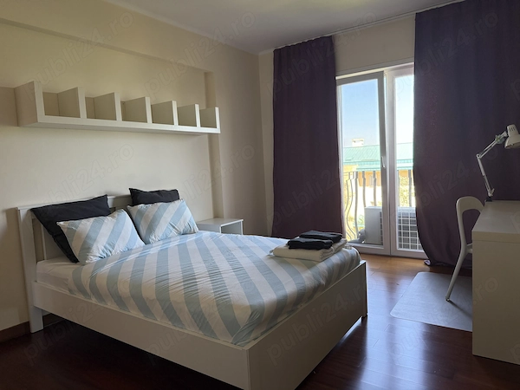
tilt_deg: -4.7
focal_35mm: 24
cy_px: 195
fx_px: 361
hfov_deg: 71.6
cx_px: 260
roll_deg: +3.3
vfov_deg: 56.8
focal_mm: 6.76
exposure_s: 1/142
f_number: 1.78
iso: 200
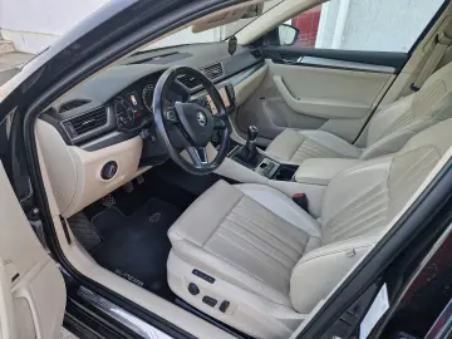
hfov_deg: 73.9
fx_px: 300
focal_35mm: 23
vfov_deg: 58.9
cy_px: 170
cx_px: 226
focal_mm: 5.4
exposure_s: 1/180
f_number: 1.8
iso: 64
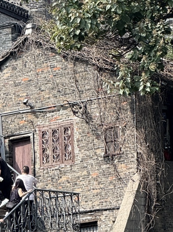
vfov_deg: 5.3
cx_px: 17
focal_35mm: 377
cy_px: 94
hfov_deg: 3.9
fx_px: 2515
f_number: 2.8
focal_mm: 15.66
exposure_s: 1/621
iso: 64
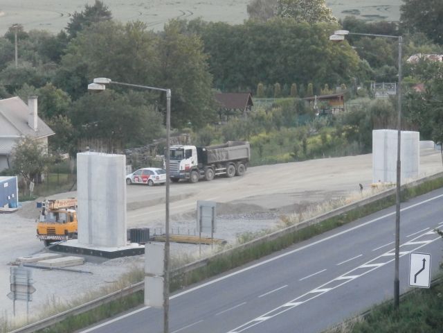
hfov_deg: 9.9
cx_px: 222
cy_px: 166
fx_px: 2560
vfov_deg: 7.4
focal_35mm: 200
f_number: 5.8
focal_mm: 35.34
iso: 800
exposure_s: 1/100
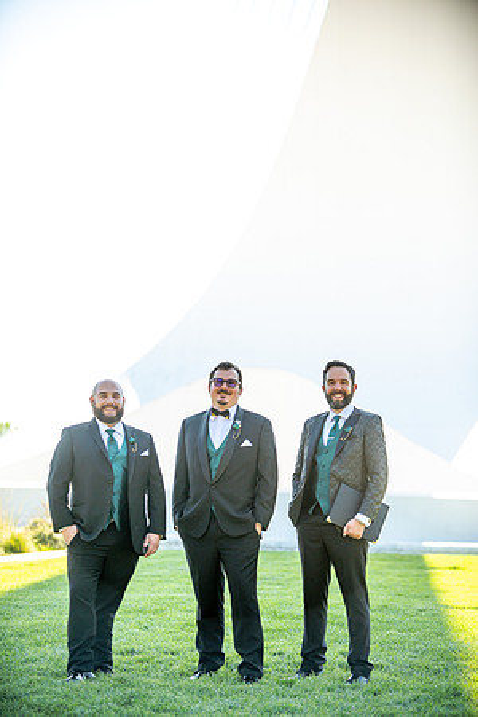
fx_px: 2031
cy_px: 358
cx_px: 239
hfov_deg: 13.4
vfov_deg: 20.0
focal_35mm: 102
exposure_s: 1/1600
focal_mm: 102
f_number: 2.8
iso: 400
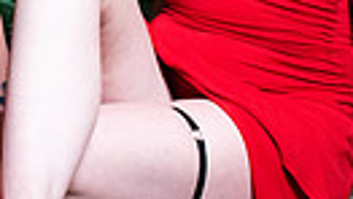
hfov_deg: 13.1
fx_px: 1518
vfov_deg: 7.5
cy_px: -17
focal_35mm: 162
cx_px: -16
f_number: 7.1
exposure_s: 1/320
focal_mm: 35
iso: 2000
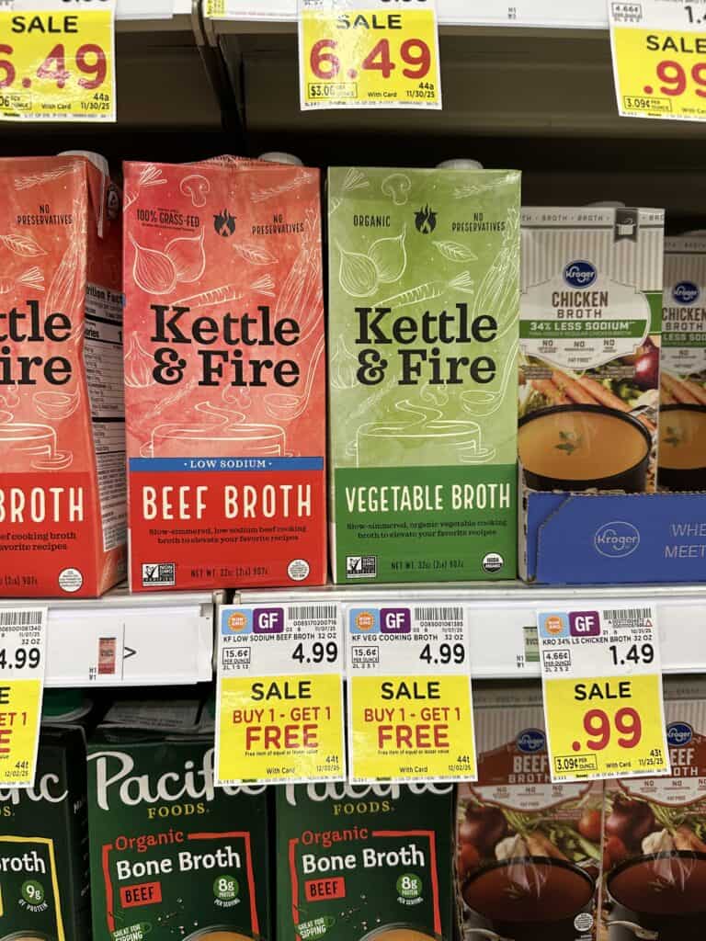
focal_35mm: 24
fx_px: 653
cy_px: 470
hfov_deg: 56.8
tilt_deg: -5.6
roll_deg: +1.2
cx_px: 353
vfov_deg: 71.6
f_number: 1.78
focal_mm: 6.86
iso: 160
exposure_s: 1/120
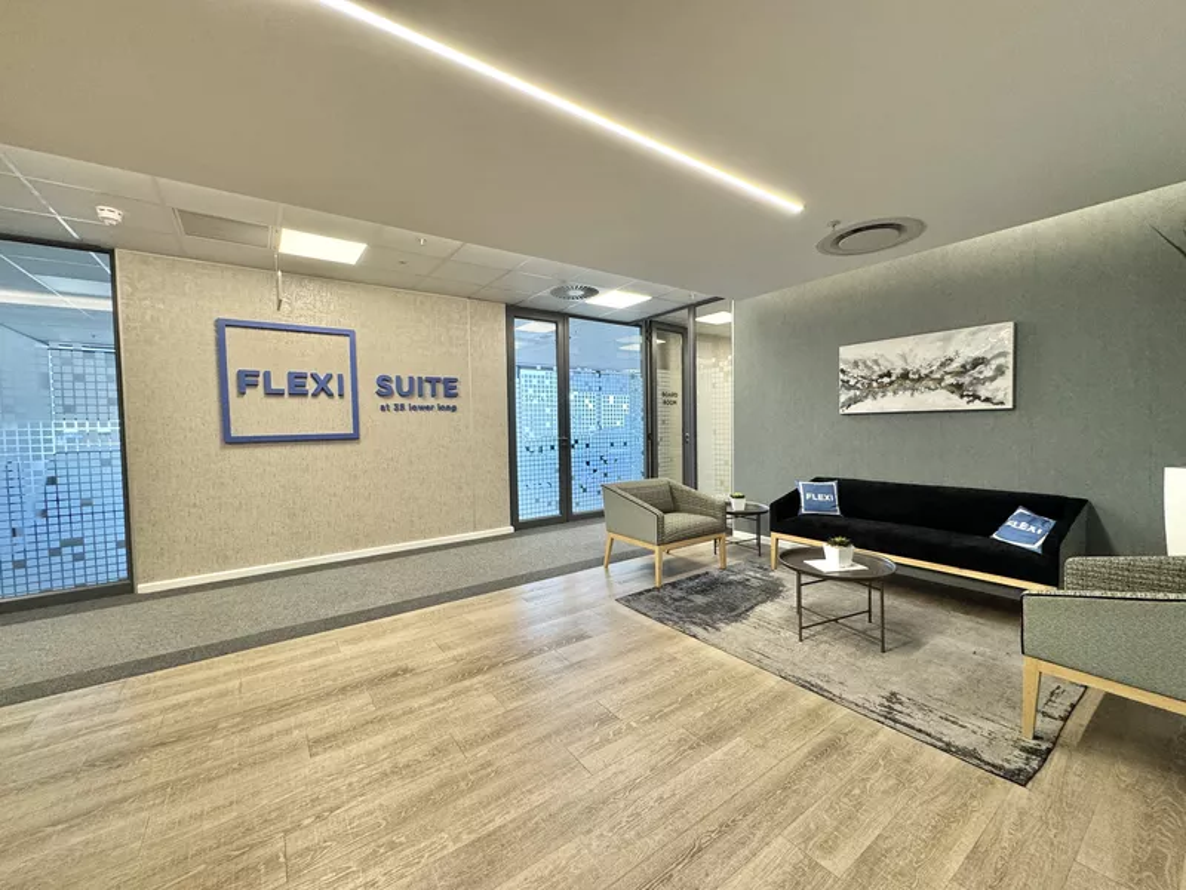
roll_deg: +1.5
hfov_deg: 102.1
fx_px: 480
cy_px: 445
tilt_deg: -2.6
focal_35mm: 14
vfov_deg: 85.7
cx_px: 593
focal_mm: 2.22
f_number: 2.2
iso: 160
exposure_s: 1/100
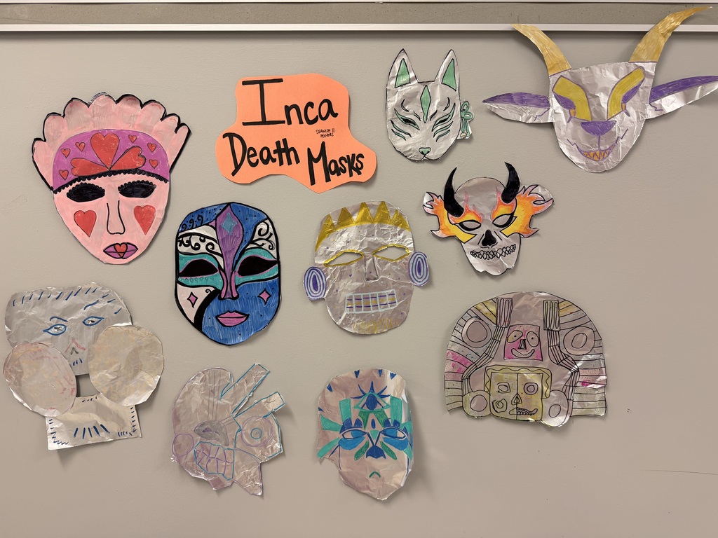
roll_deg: -0.2
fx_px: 498
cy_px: 269
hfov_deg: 71.6
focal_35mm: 24
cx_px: 359
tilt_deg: -7.7
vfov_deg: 56.8
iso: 125
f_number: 1.78
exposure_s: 1/60
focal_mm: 6.76
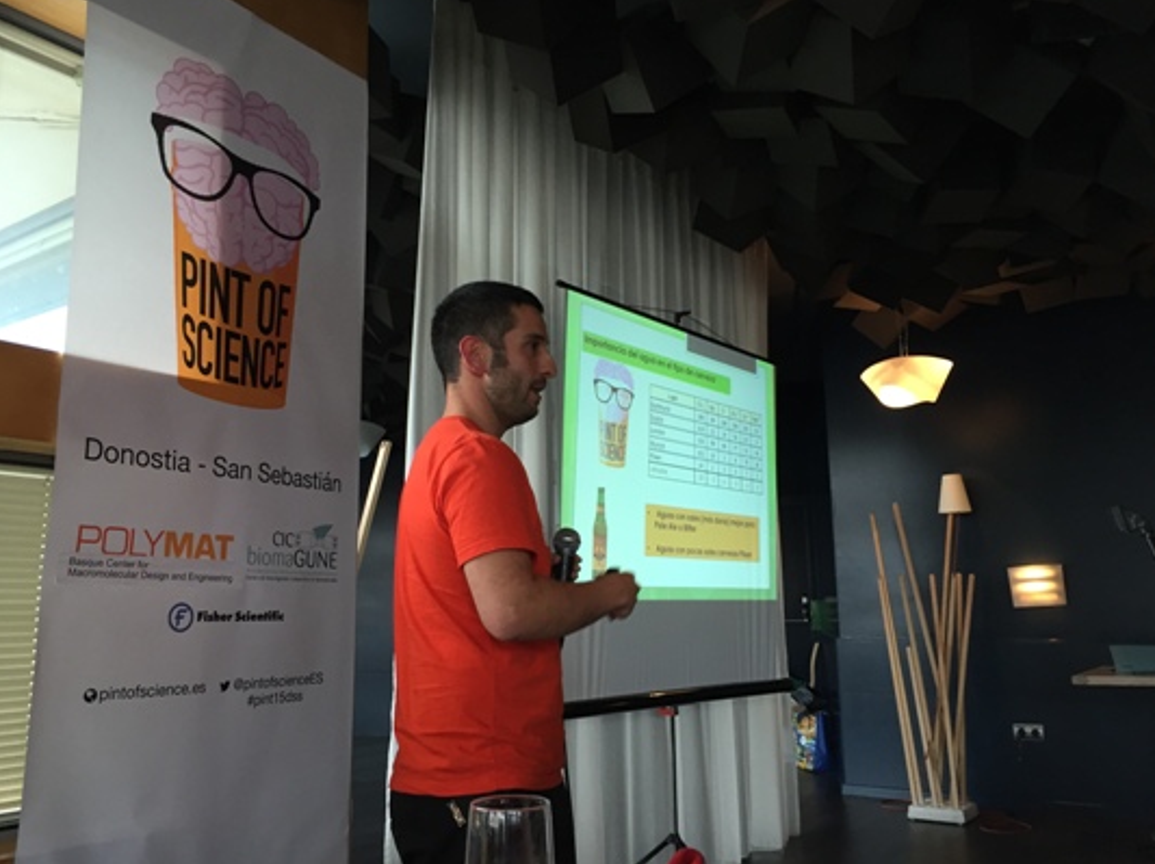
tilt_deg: +12.0
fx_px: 1000
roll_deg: -0.1
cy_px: 432
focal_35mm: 30
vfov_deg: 46.7
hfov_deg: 60.0
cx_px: 571
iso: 100
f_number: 2.2
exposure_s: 1/30
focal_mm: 4.15
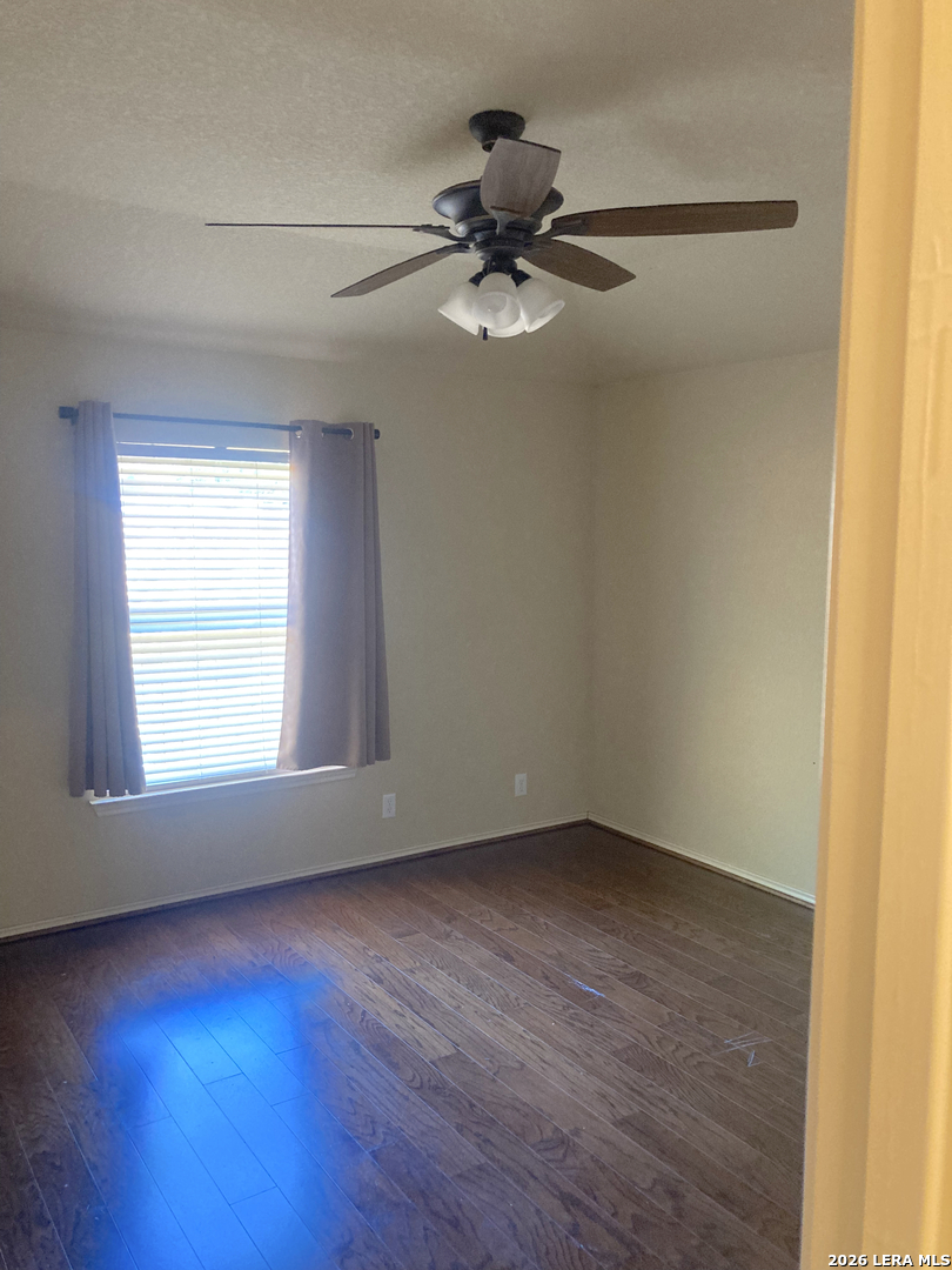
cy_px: 635
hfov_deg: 49.7
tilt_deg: -3.3
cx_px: 476
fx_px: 1027
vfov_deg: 63.4
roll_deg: +1.1
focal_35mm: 28
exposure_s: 1/40
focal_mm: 3.99
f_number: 1.8
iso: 400
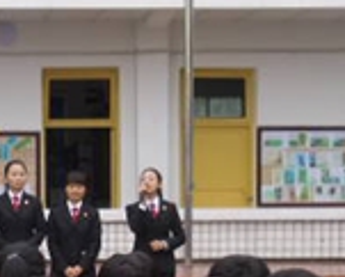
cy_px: 267
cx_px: 39
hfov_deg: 13.2
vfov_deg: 10.6
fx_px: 1482
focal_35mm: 145
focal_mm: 8.1
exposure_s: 1/100
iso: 125
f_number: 4.2
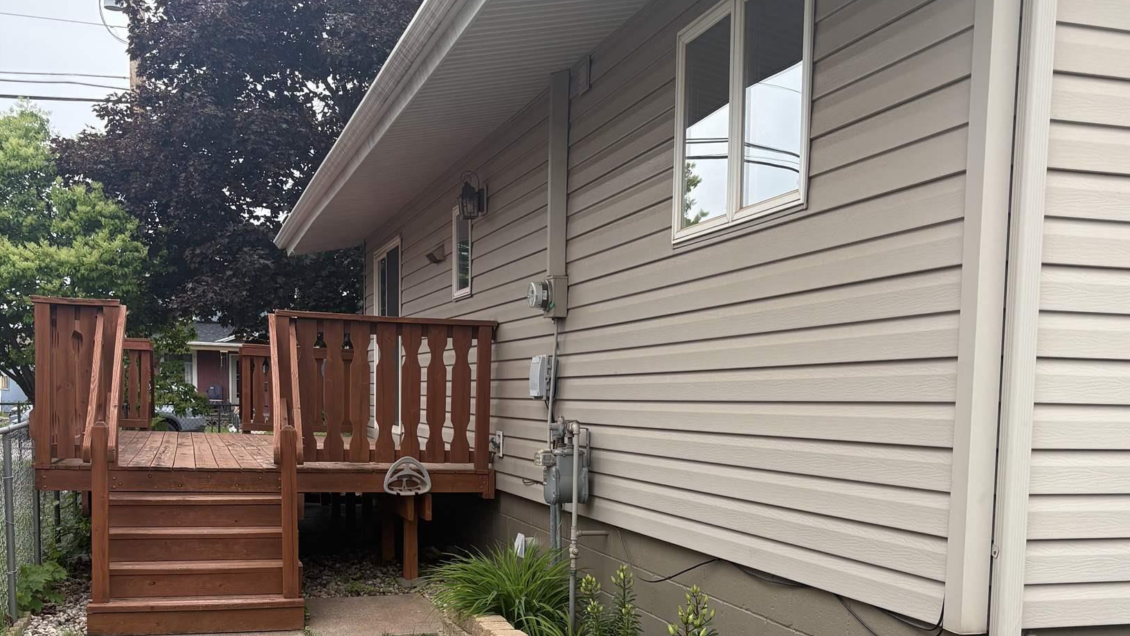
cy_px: 493
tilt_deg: -5.8
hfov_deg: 50.5
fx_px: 1199
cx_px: 589
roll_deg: -2.2
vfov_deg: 29.2
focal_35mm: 40
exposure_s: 1/973
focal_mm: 5.96
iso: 64
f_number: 1.6
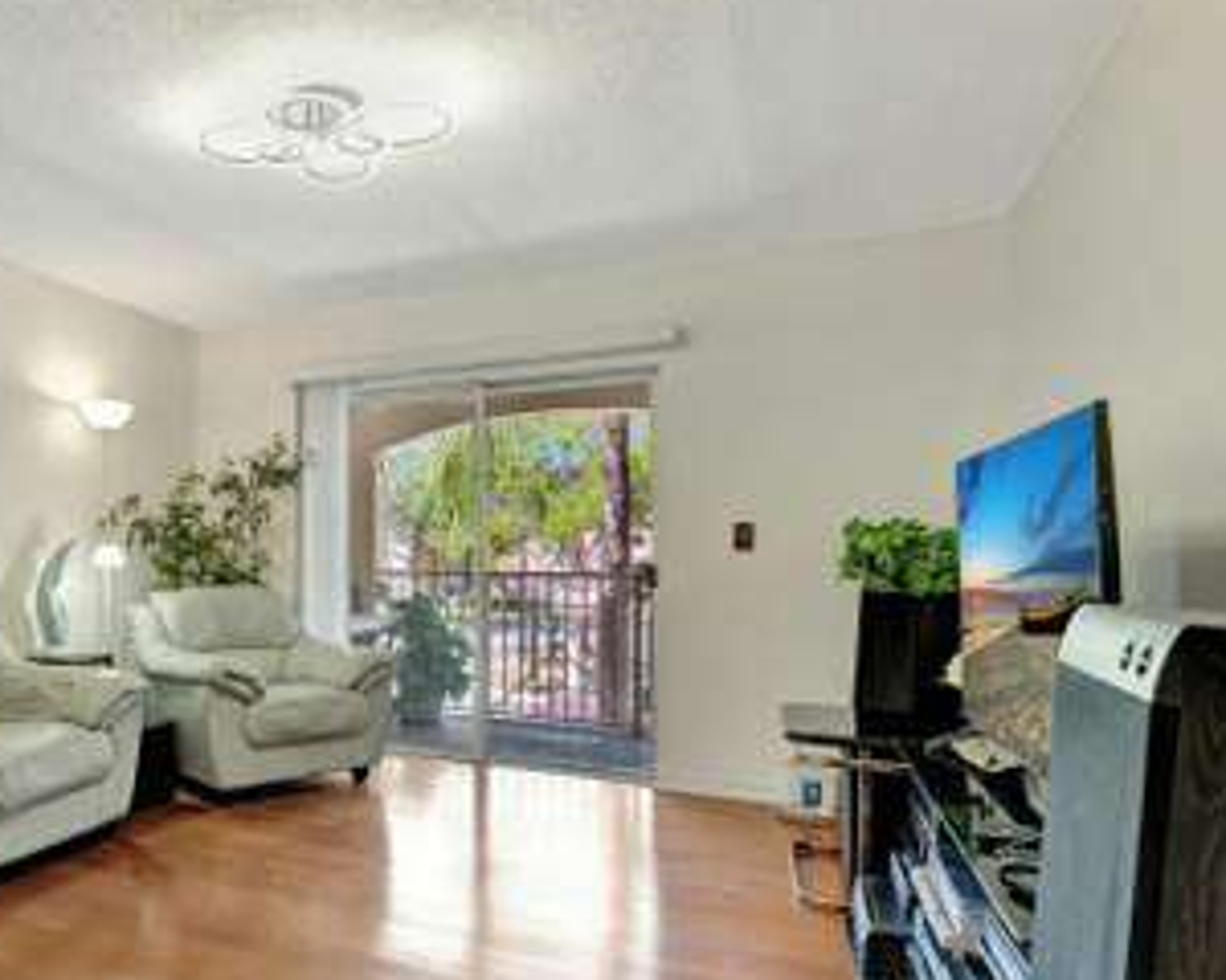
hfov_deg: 63.7
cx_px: 266
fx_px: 893
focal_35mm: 25
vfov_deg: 57.4
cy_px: 557
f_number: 8
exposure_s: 1/5
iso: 400
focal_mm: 16.4
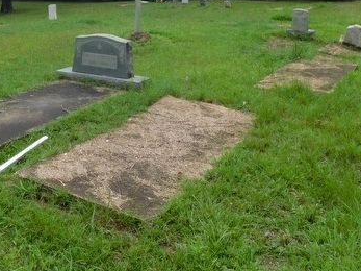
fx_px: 553
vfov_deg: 25.4
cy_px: -33
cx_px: 110
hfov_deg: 35.7
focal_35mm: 53
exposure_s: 1/800
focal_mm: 4
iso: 125
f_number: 3
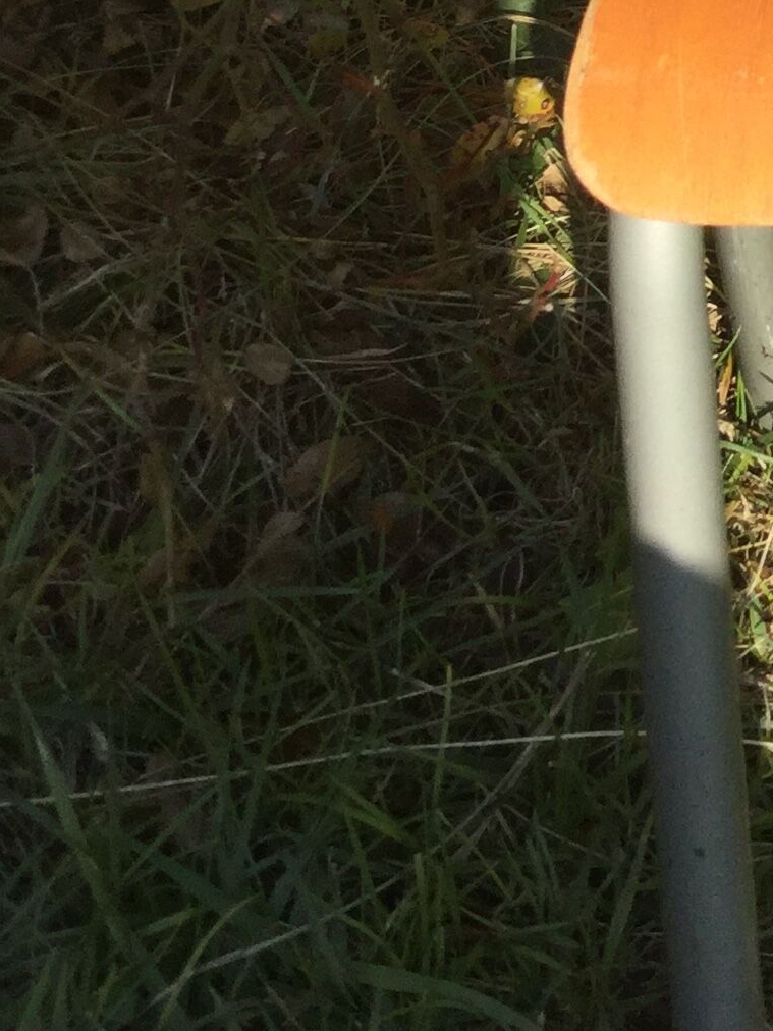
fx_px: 2977
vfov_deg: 18.1
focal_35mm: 100
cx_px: 1083
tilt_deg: -18.8
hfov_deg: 14.0
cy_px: -376
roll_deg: +2.0
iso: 25
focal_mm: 3.3
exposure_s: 1/1116
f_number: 2.4
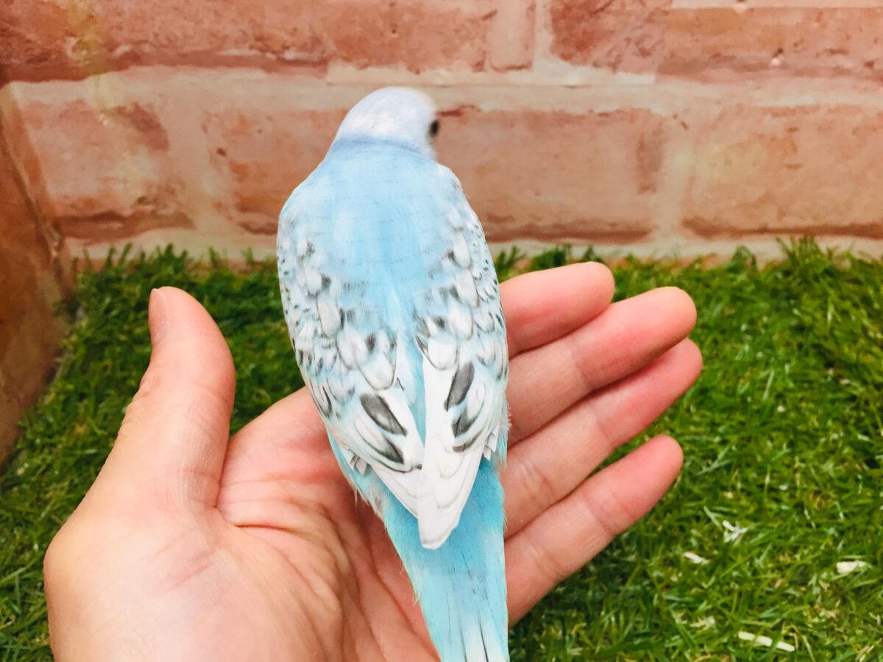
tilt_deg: -42.9
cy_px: 331
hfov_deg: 61.7
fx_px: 740
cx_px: 442
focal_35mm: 29
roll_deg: -1.4
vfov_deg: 48.2
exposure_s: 1/30
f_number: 2.2
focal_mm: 4.15
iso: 40
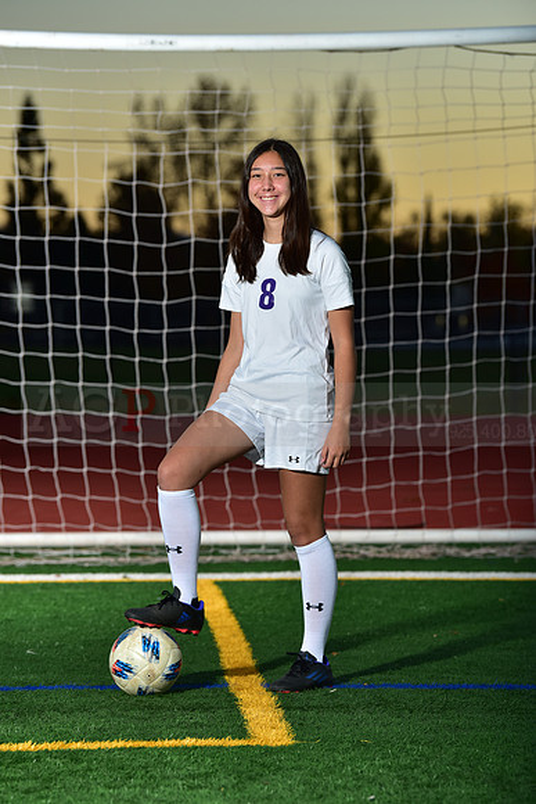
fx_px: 3125
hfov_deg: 9.8
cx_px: 268
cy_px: 402
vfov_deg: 14.7
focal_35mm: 140
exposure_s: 1/250
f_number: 4.5
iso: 250
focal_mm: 140
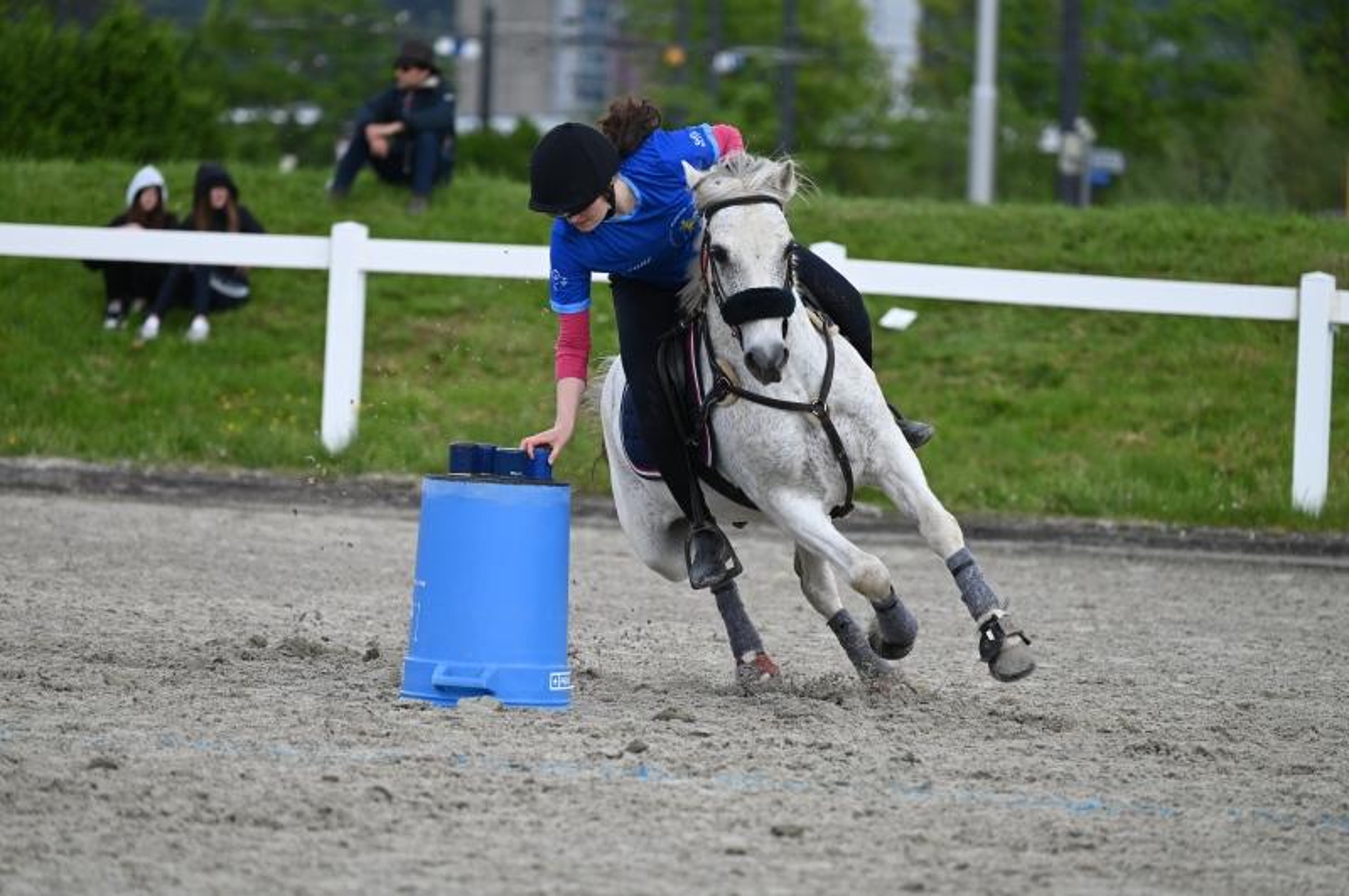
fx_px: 8986
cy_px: 448
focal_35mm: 240
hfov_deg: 8.6
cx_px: 674
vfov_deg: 5.7
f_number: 5
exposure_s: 1/1250
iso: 450
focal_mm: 240
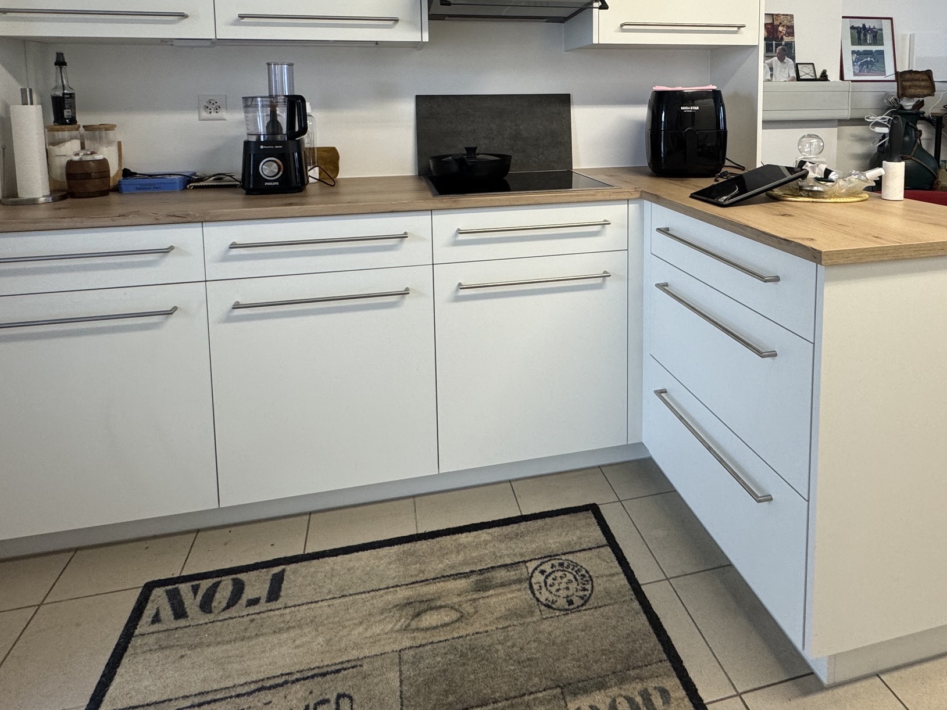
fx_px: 602
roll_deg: +0.9
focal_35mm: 22
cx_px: 520
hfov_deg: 76.2
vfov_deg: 57.1
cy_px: 154
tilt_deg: -5.0
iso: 160
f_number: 2.2
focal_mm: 2.22
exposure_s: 1/100
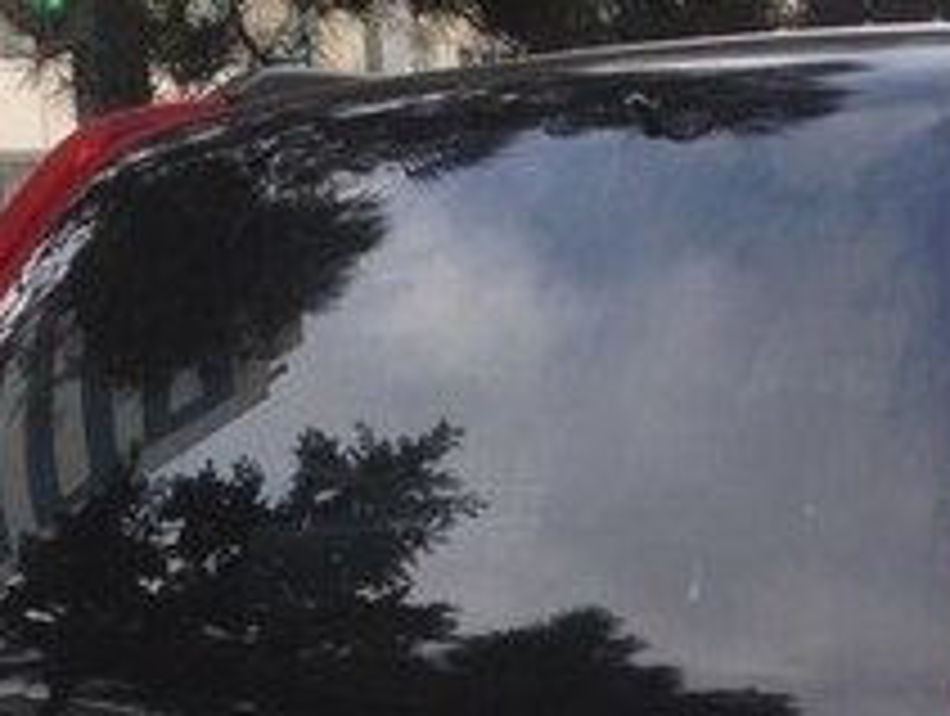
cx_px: 1337
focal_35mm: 103
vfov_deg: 13.5
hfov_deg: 17.5
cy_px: 1110
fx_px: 2832
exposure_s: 1/330
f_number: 2.4
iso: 50
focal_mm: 4.12
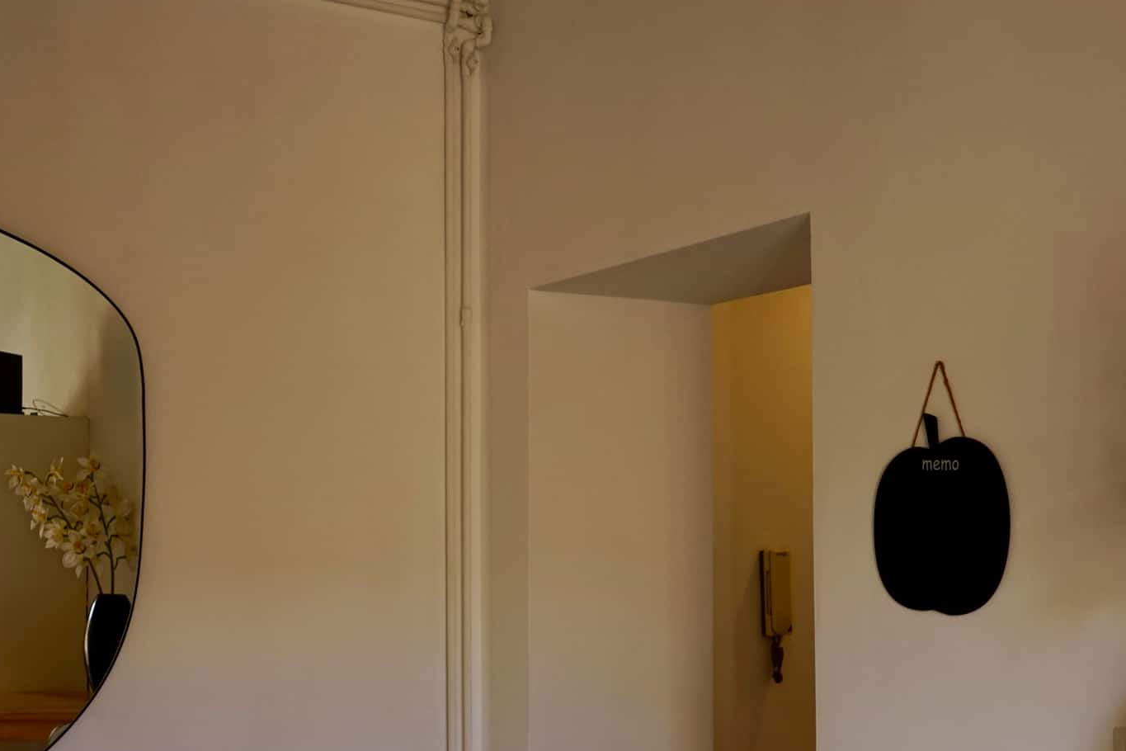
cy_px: 574
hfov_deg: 38.9
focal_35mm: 51
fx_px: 1595
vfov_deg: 26.1
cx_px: 591
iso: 200
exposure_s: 1/100
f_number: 3.5
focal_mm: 29
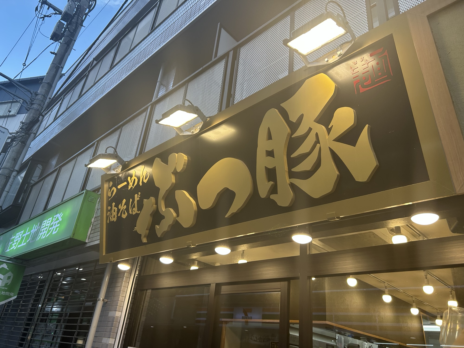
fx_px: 349
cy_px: 174
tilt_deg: +27.5
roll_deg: -7.0
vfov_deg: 53.1
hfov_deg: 67.3
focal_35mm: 26
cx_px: 232
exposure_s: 1/197
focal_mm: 5.7
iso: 40
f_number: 1.5
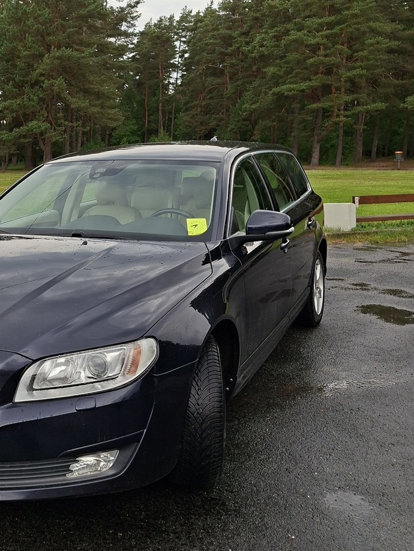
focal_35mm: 40
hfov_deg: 34.7
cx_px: 73
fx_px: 638
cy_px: 205
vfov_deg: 46.4
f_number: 1.8
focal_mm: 5.54
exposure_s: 1/797
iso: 40
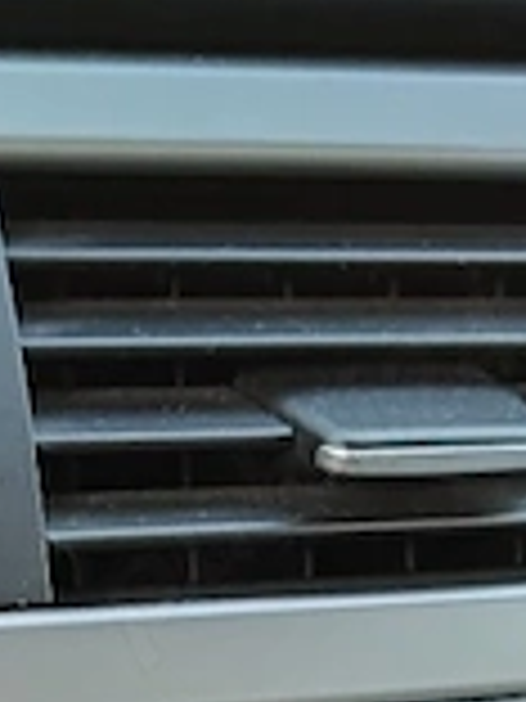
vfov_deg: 14.3
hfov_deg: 11.8
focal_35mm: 123
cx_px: -135
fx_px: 2492
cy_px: 1228
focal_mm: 5.59
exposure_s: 1/20
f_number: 1.88
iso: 829
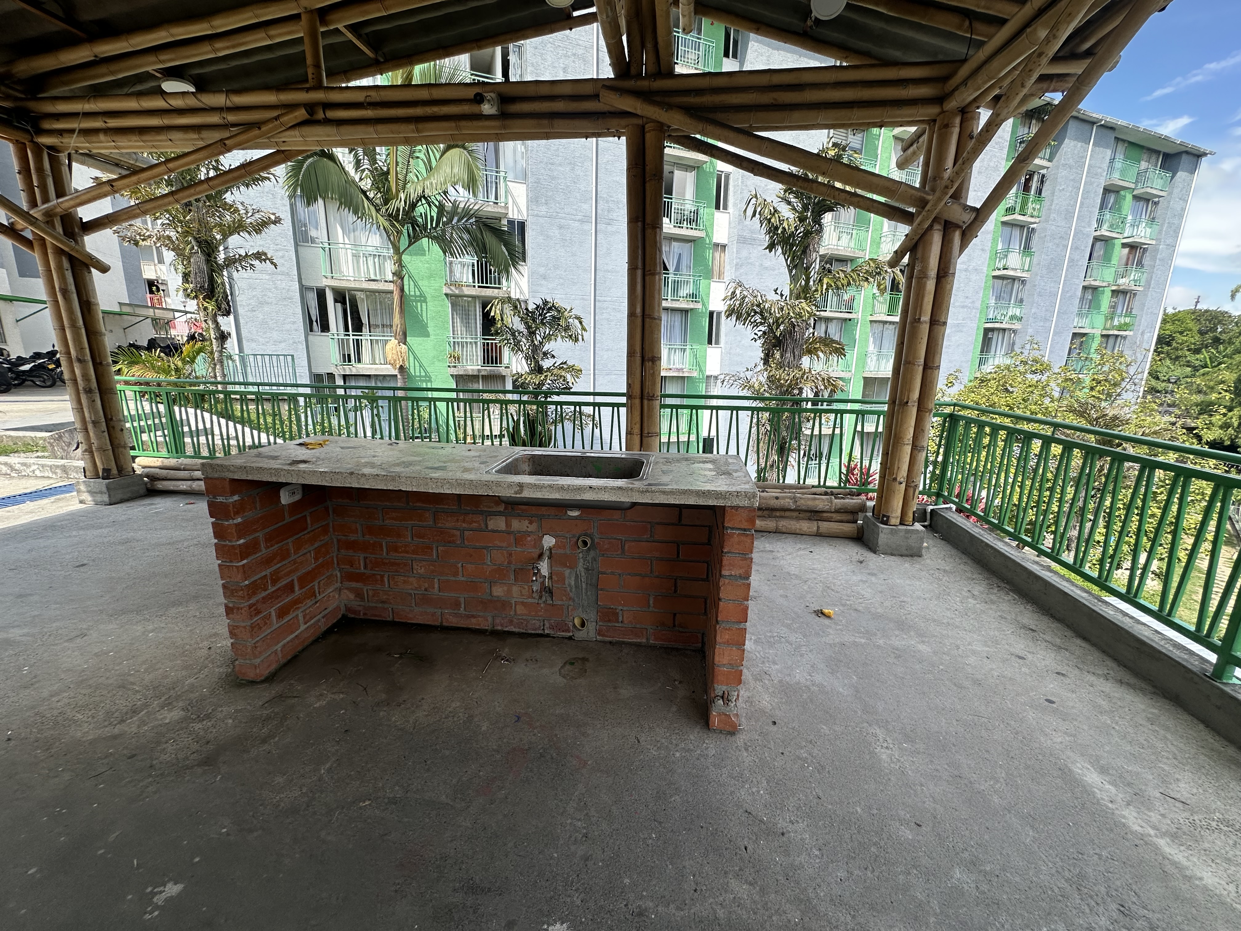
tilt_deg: -12.6
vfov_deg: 85.7
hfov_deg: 102.1
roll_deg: -1.7
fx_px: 502
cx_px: 620
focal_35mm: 14
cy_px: 466
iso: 40
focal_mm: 2.22
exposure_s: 1/487
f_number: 2.2
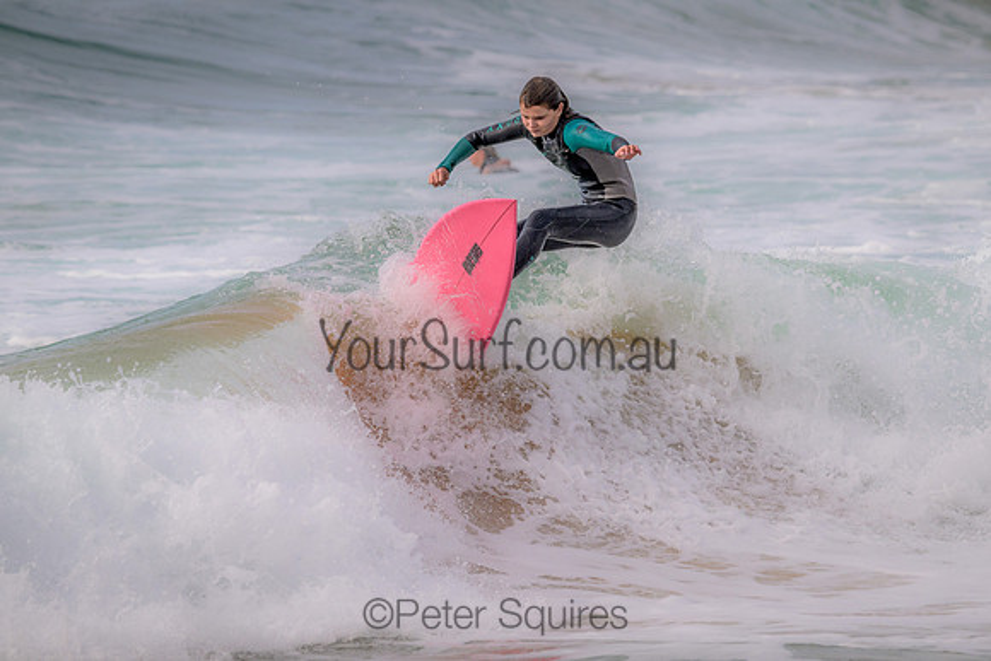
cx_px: 566
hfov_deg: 3.9
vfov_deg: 2.6
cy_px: 352
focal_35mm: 529
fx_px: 14565
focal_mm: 460
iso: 1000
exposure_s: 1/2000
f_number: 10
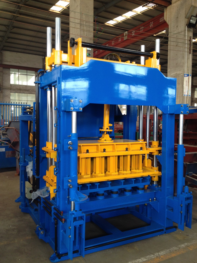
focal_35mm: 35
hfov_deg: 40.7
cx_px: 98
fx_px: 266
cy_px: 132
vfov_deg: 52.6
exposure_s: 1/60
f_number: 2.4
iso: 64
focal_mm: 4.28
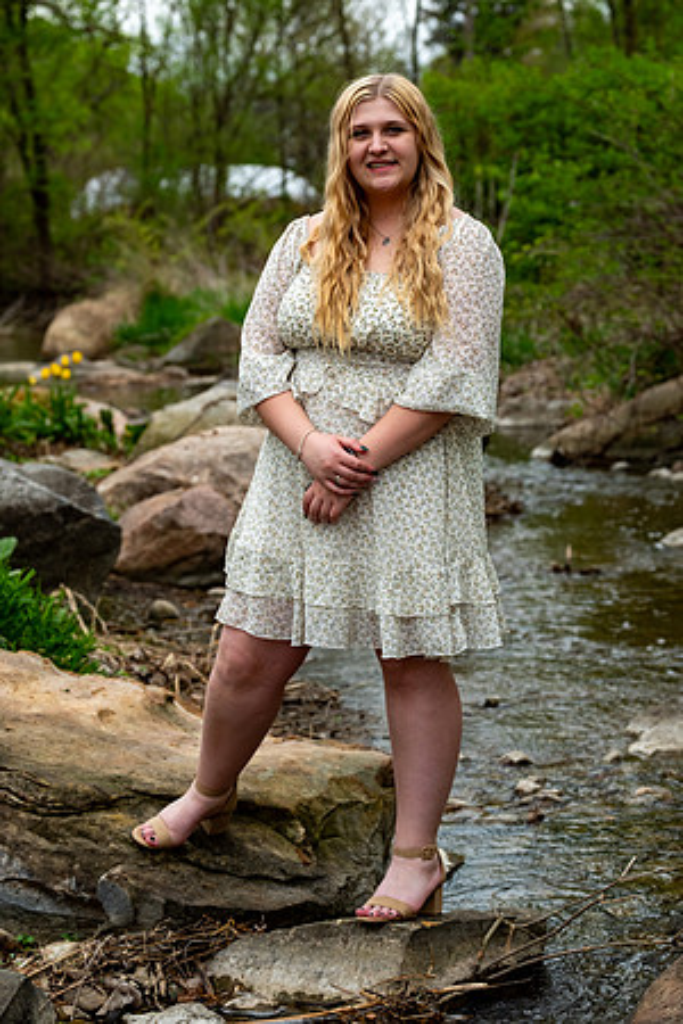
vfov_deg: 22.1
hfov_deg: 14.9
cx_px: 342
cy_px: 512
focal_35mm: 92
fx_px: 2618
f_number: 4
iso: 250
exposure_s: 1/400
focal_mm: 61
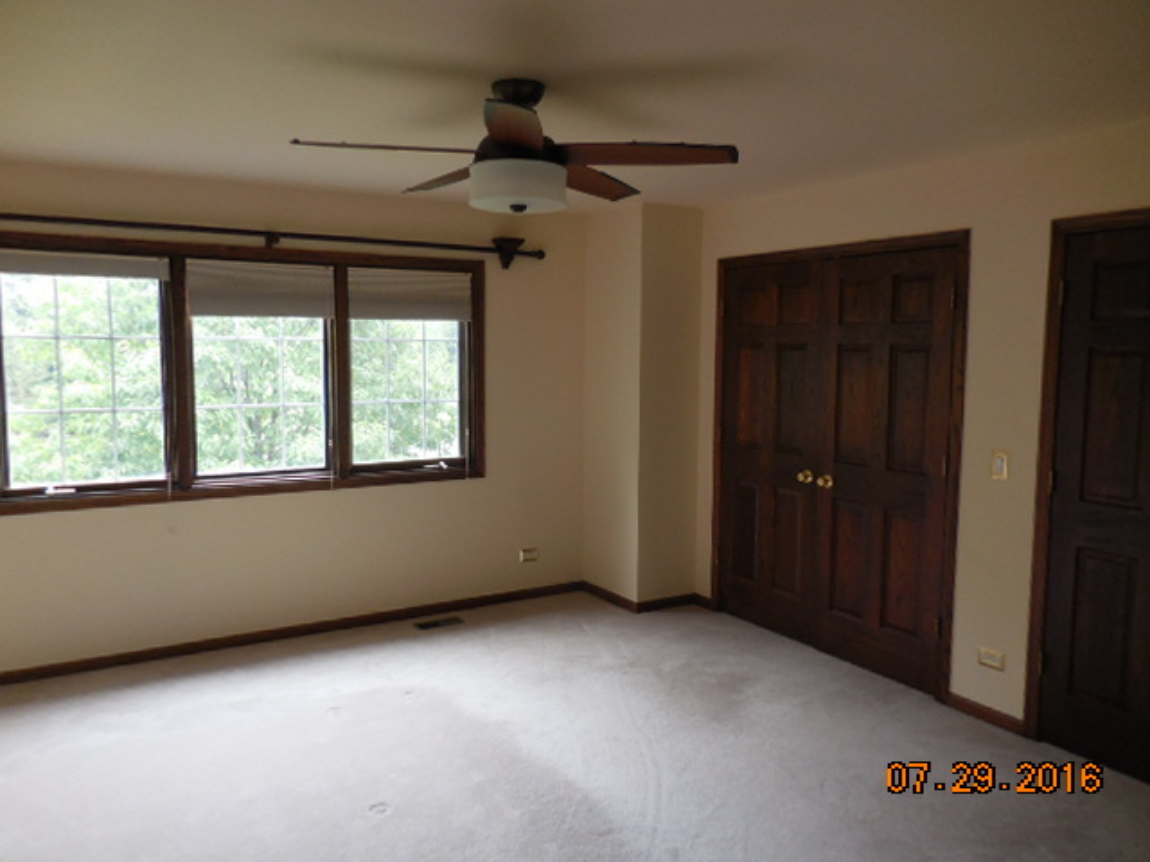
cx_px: 575
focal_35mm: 25
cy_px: 431
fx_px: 831
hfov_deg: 69.4
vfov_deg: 54.9
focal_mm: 4.5
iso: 220
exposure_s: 1/30
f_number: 3.3
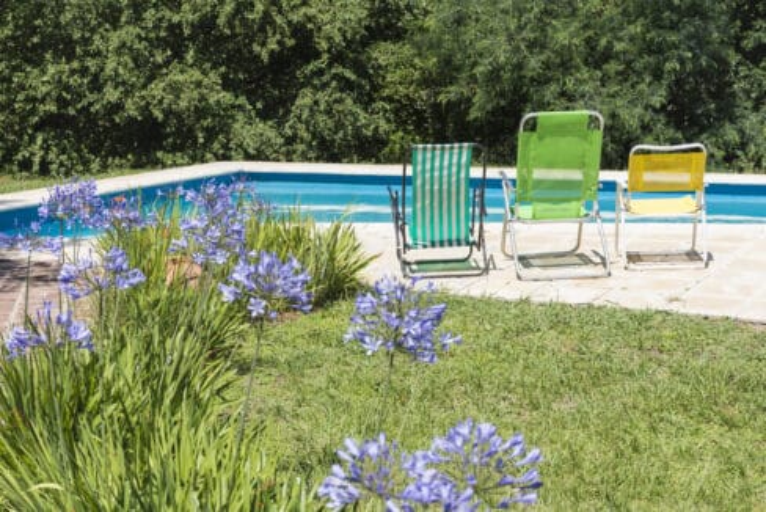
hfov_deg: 28.1
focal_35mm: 72
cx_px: 383
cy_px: 256
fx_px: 1533
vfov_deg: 19.0
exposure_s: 1/1250
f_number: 4.5
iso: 200
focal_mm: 48
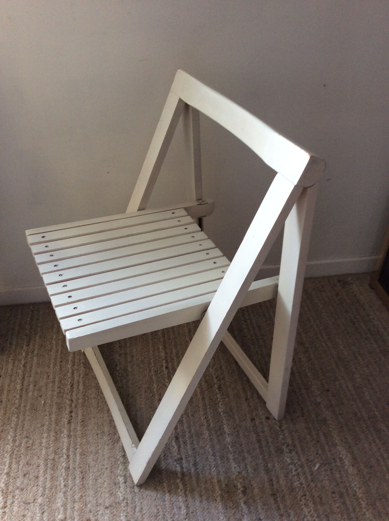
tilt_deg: -38.0
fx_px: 481
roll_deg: -1.4
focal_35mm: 32
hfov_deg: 44.1
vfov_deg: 56.9
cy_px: 260
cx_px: 194
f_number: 2.4
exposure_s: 1/25
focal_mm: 3.3
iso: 64
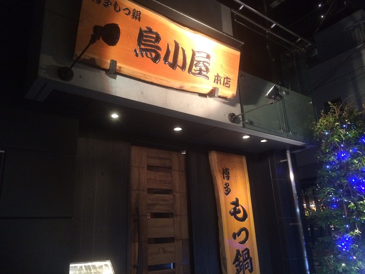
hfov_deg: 61.7
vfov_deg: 48.2
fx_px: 306
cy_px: 137
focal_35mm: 29
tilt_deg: +16.4
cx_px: 182
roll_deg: +2.4
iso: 320
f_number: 2.2
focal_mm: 4.15
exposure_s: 1/30
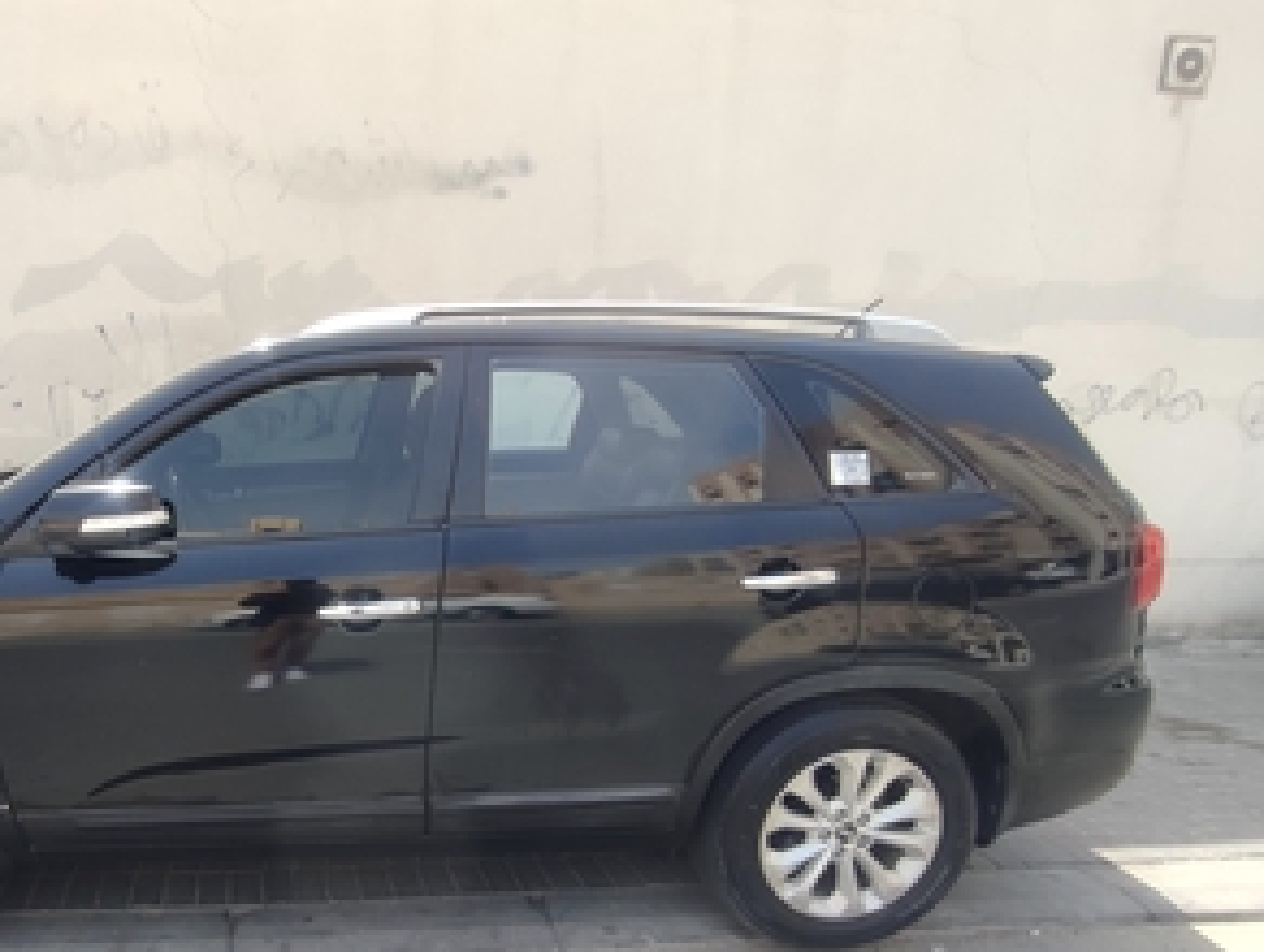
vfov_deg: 54.3
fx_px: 914
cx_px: 327
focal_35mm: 25
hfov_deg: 65.4
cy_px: 604
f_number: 2.2
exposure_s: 1/376
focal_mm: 1.65
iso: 50
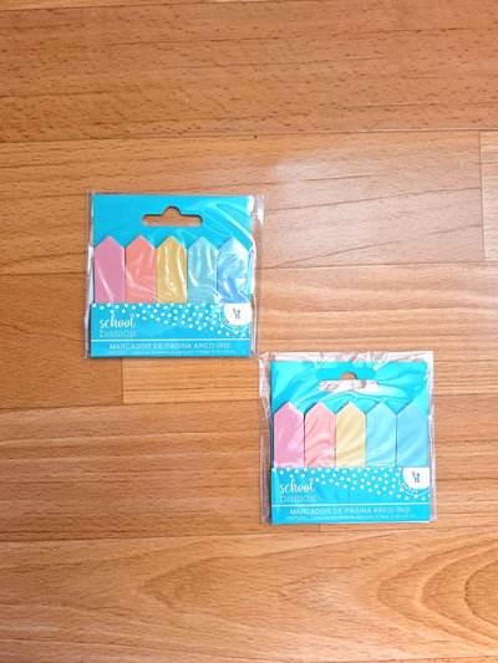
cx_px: 249
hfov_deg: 58.9
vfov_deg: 73.9
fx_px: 441
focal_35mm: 23
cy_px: 332
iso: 50
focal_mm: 5.54
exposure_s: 1/50
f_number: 1.8
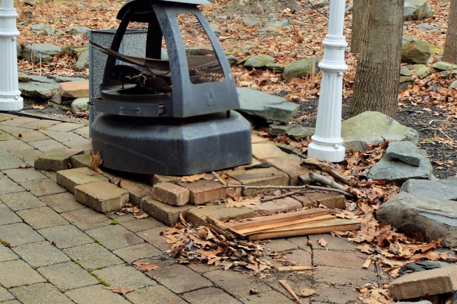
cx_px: 233
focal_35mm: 95
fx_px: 1205
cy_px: 64
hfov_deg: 21.5
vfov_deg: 14.3
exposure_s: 1/100
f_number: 5
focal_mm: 24
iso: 400
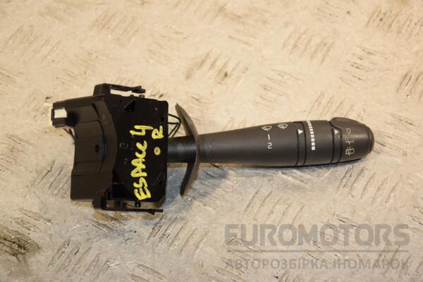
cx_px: 212
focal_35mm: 93
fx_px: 1093
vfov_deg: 14.7
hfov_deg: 21.9
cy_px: 141
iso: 800
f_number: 5.6
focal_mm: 62
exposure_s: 1/200
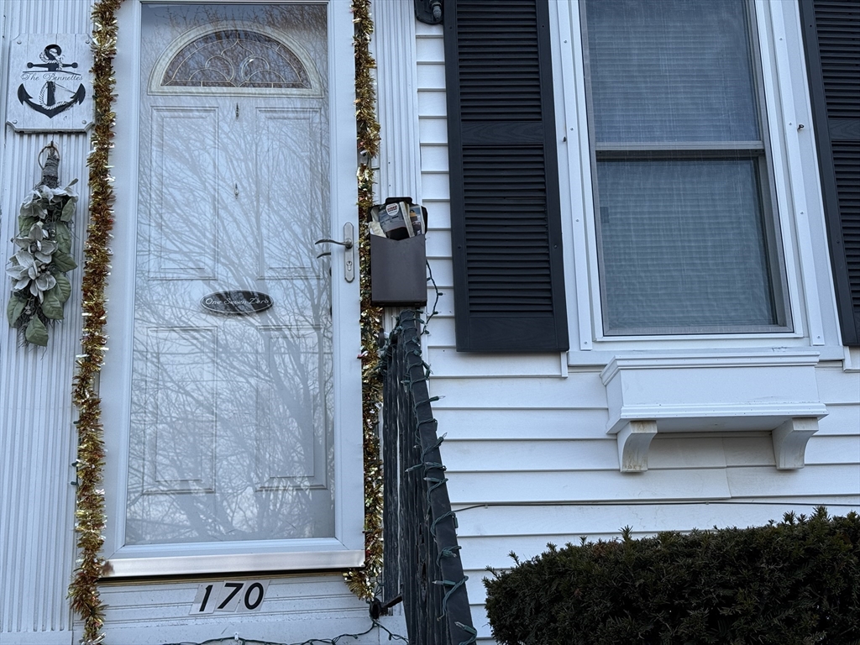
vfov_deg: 30.3
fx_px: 1193
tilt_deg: +14.9
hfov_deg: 39.7
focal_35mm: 48
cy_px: 322
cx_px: 430
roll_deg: +2.5
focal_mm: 6.76
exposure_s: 1/402
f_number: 1.78
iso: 64
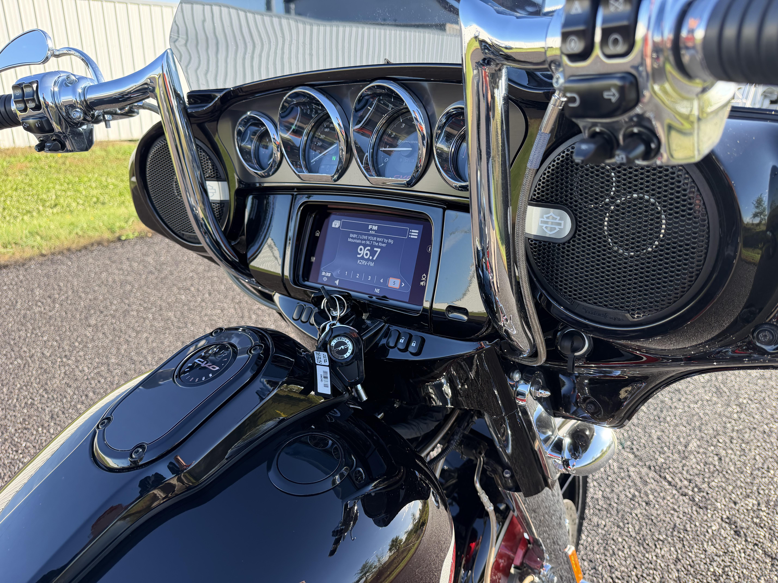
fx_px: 539
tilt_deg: -21.3
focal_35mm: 24
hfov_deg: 71.6
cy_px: 292
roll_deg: -1.5
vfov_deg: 56.8
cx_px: 389
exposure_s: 1/695
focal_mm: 6.76
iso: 100
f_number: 1.78
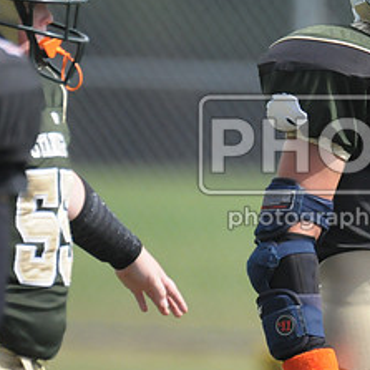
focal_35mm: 1323
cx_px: 397
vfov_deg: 1.3
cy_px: 157
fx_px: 15999
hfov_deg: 1.3
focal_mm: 400
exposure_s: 1/6400
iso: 1600
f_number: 4
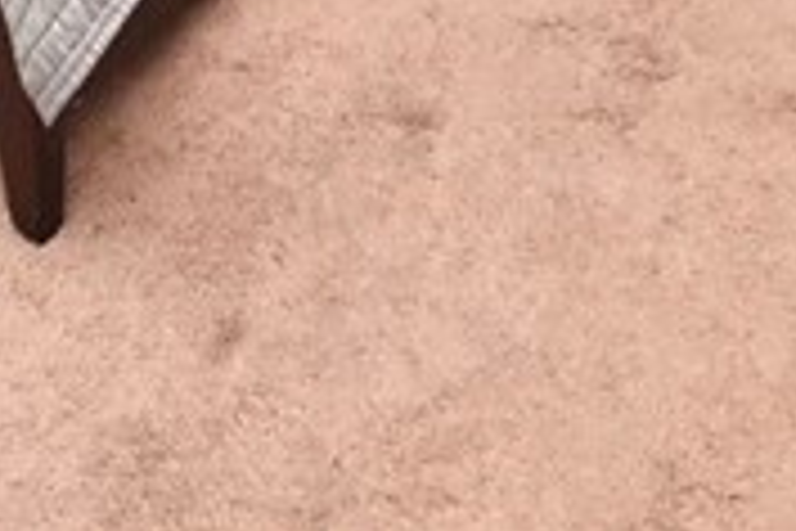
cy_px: -1089
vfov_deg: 10.6
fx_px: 1901
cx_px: 315
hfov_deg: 23.6
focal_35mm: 86
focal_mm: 14
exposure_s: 1/60
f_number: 4
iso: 250
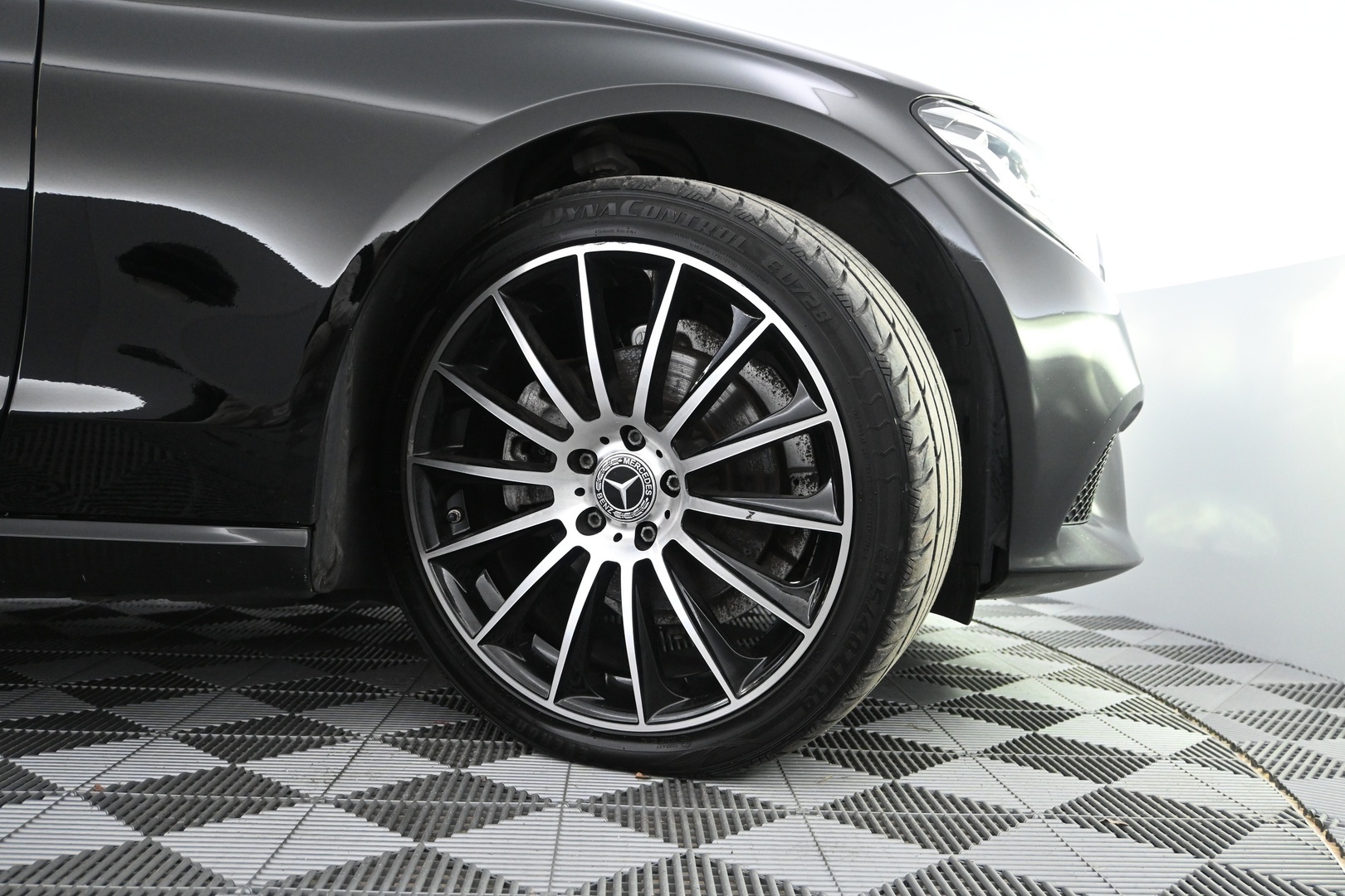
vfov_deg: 40.8
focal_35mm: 32
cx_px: 672
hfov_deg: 58.3
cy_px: 448
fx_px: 1205
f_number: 4
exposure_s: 1/60
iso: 2500
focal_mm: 21.5
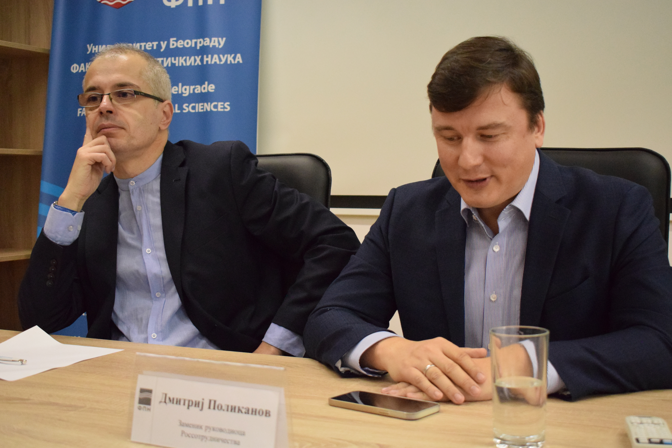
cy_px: 224
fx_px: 952
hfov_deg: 38.9
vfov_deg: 26.5
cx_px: 336
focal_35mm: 51
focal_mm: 34
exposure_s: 1/200
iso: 5000
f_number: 4.5
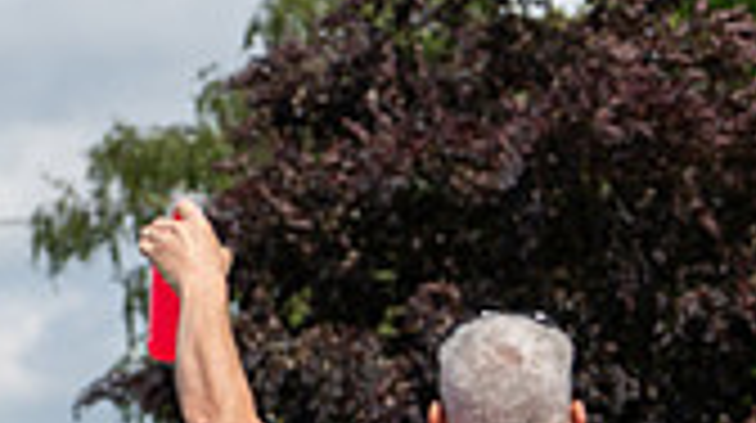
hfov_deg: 7.1
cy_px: 808
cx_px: -32
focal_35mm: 304
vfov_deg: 3.9
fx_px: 6086
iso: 100
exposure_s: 1/1250
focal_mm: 84
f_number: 3.5
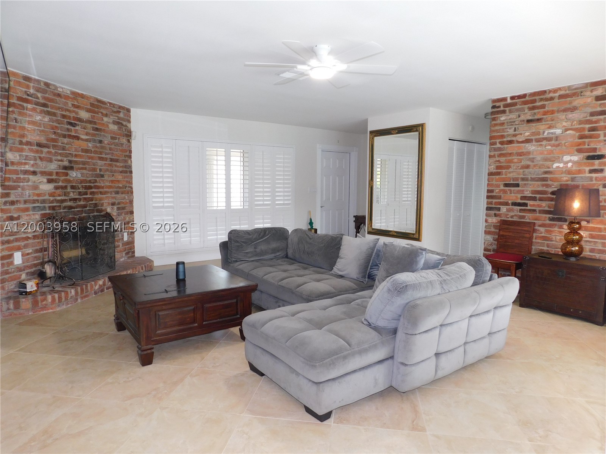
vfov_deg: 58.9
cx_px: 303
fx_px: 403
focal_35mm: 23
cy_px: 227
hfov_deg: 73.9
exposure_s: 1/30
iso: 180
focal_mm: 4
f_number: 3
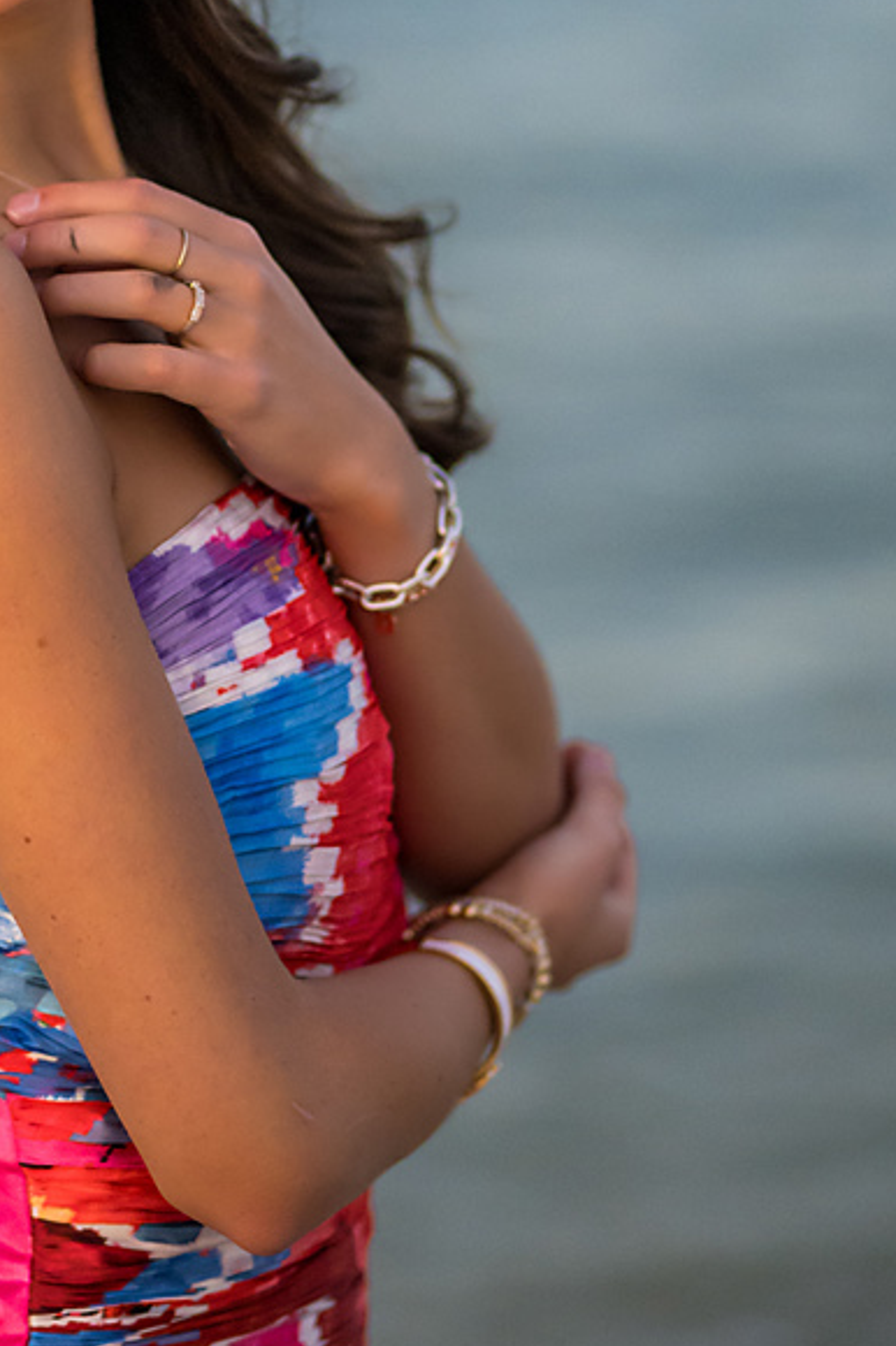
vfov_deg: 9.3
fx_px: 8223
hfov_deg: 6.2
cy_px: 149
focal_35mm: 220
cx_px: -14
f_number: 1.6
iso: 2000
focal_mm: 85
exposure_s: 1/26000
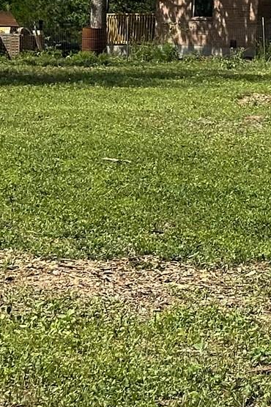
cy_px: -136
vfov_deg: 10.9
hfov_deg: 7.3
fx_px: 2080
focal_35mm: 184
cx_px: 410
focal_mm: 6.86
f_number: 1.8
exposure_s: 1/4400
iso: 64
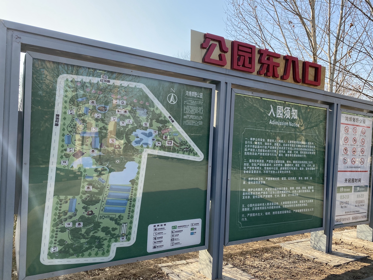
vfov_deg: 49.7
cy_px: 147
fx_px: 302
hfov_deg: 63.4
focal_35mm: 28
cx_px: 194
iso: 32
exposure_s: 1/1170
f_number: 1.8
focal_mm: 4.25
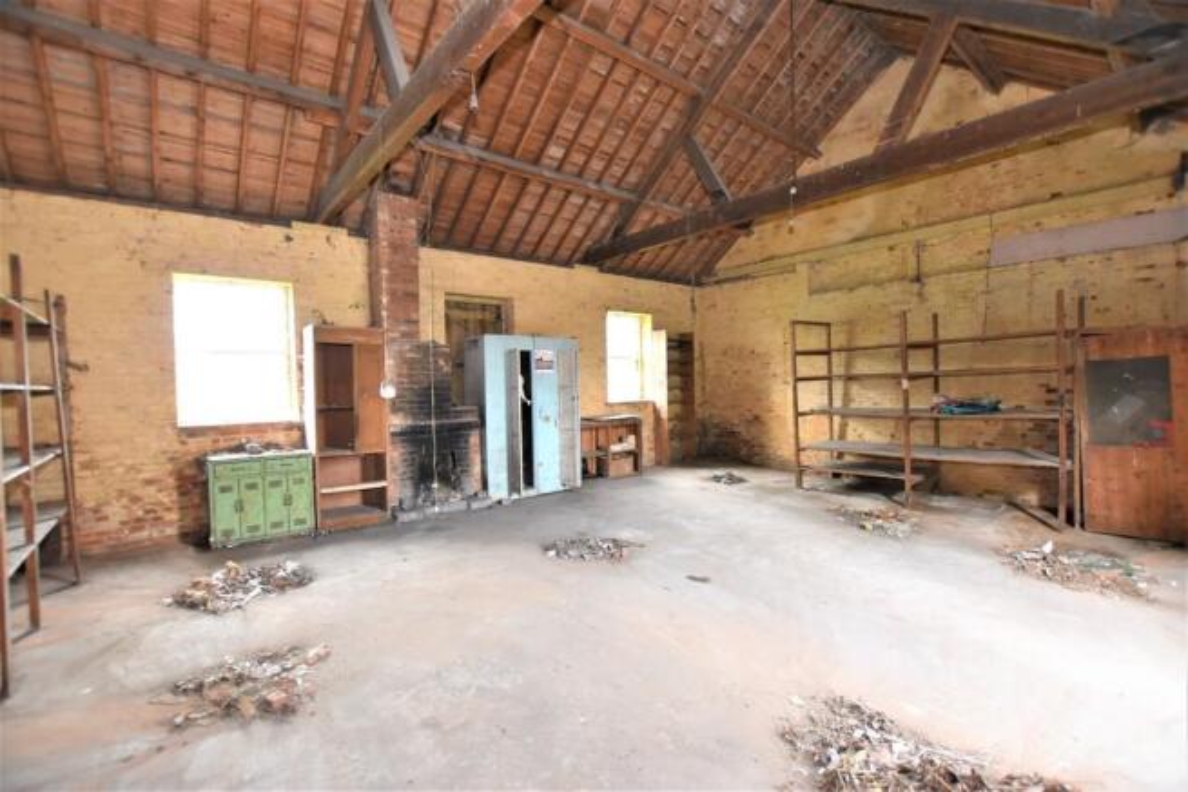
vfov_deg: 77.4
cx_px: 594
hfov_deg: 100.4
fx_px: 495
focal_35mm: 15
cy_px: 396
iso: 2000
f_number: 3.5
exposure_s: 1/60
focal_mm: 10
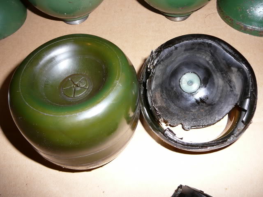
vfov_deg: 40.7
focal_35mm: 35
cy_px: 98
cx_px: 132
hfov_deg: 52.6
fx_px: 266
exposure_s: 1/30
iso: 80
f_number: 2.8
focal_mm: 5.2
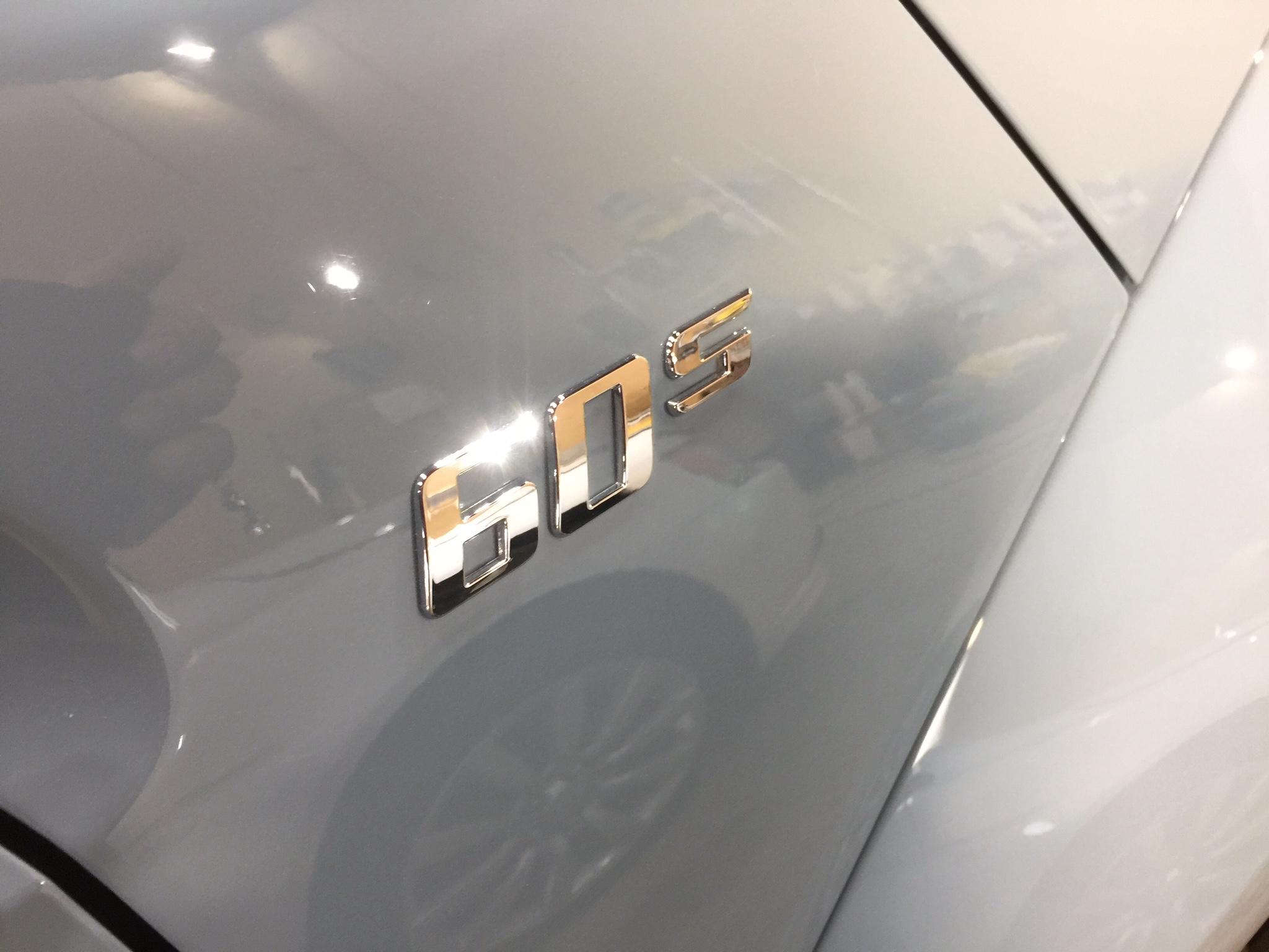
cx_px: 634
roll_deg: +4.4
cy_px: 476
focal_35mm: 29
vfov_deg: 48.2
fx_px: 1063
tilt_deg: -43.1
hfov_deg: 61.7
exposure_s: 1/17
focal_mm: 4.15
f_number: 2.2
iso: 80
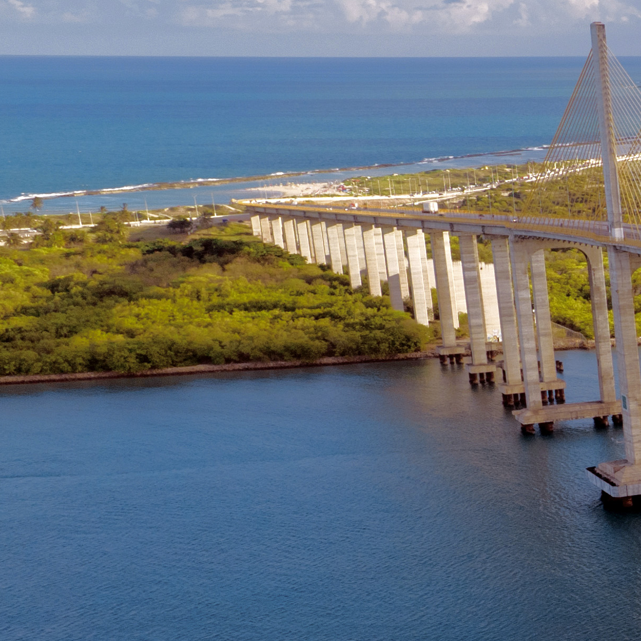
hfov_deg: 16.0
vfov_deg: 20.1
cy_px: 620
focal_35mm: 84
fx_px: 1760
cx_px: 1294
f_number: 2.8
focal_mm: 8.38
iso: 100
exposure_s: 1/40
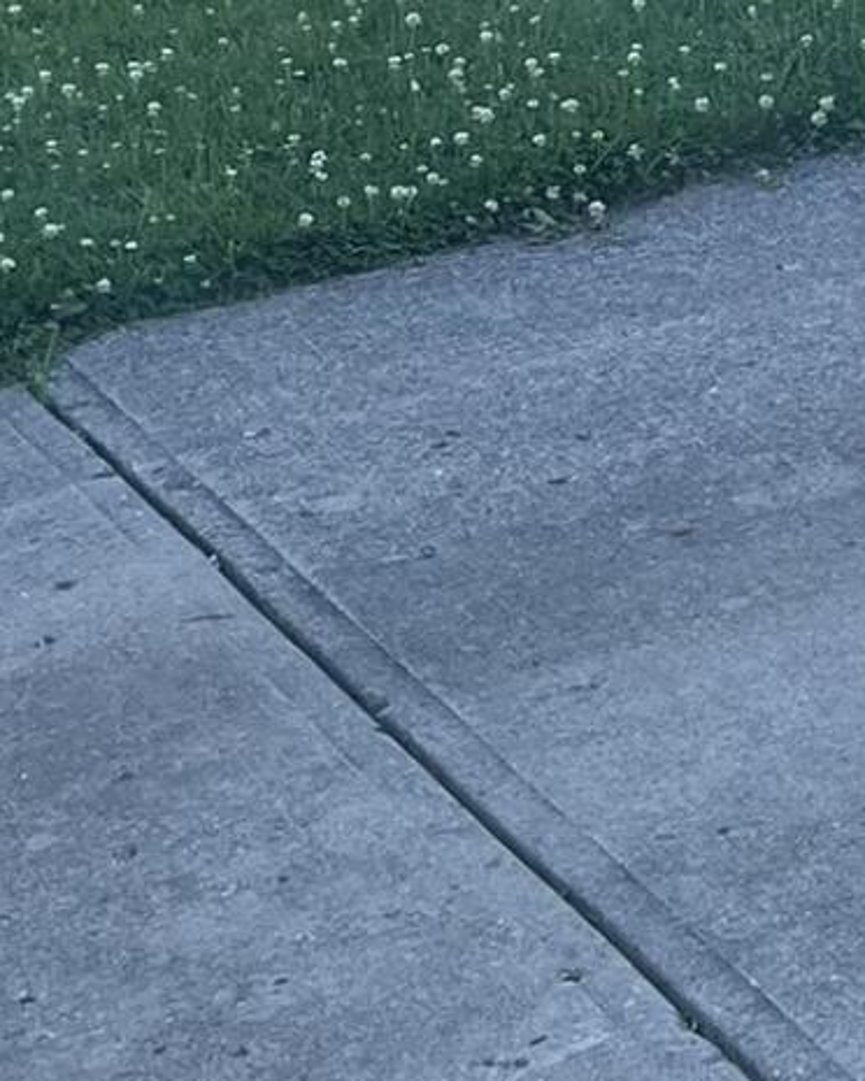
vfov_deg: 17.2
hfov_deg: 13.4
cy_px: -335
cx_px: 1479
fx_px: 3360
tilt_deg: -4.7
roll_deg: -3.3
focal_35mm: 105
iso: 32
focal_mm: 5.1
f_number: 1.6
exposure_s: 1/1821
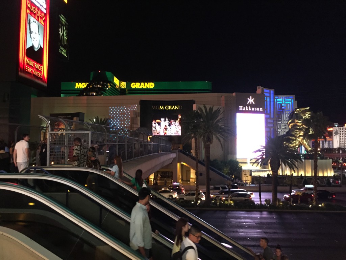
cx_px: 173
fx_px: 290
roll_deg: -1.1
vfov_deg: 48.2
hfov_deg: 61.7
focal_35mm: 29
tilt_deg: +3.9
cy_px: 130
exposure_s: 1/17
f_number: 2.2
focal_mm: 4.15
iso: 250
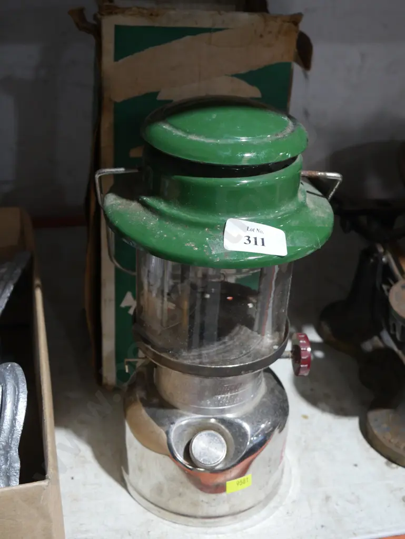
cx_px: 202
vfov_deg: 39.6
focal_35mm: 48
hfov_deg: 30.3
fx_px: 748
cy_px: 270
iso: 1000
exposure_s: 1/60
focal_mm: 24
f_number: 5.2
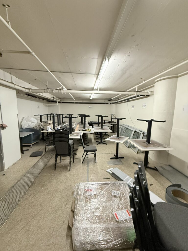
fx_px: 101
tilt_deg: -6.7
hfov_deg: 85.7
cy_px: 126
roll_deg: -1.1
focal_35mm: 14
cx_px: 94
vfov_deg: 102.1
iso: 500
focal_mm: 2.22
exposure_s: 1/60
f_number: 2.2
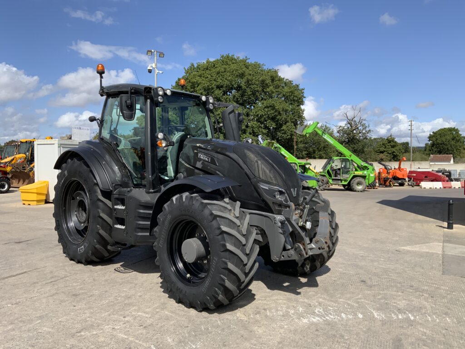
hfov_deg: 61.7
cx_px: 232
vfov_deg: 48.2
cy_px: 174
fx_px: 390
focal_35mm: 29
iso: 20
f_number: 1.8
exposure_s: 1/2058
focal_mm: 3
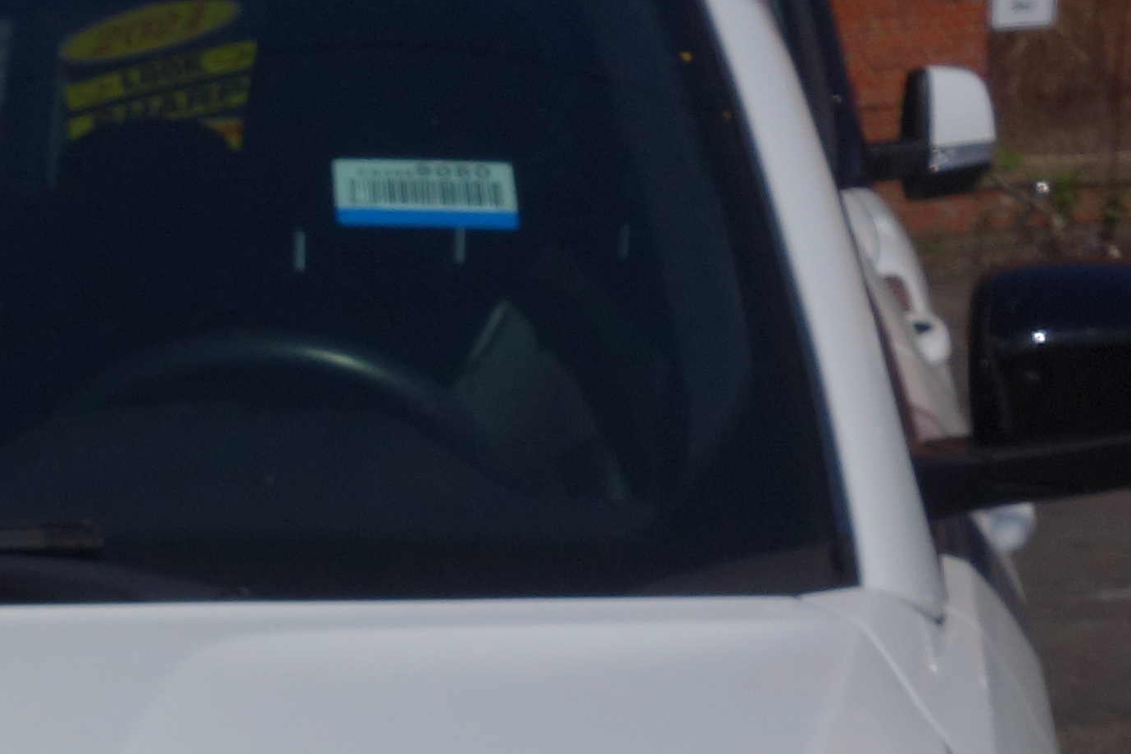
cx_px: -458
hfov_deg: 17.0
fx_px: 3487
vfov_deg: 11.6
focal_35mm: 111
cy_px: 1266
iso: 125
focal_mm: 10.4
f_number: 8
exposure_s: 1/1000
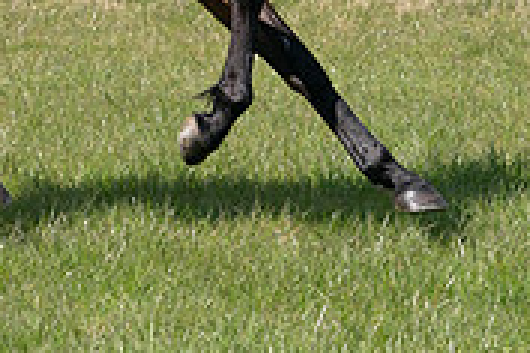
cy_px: -214
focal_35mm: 345
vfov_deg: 4.0
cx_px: 66
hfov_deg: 6.0
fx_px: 5079
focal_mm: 70
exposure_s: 1/2000
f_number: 5
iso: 400
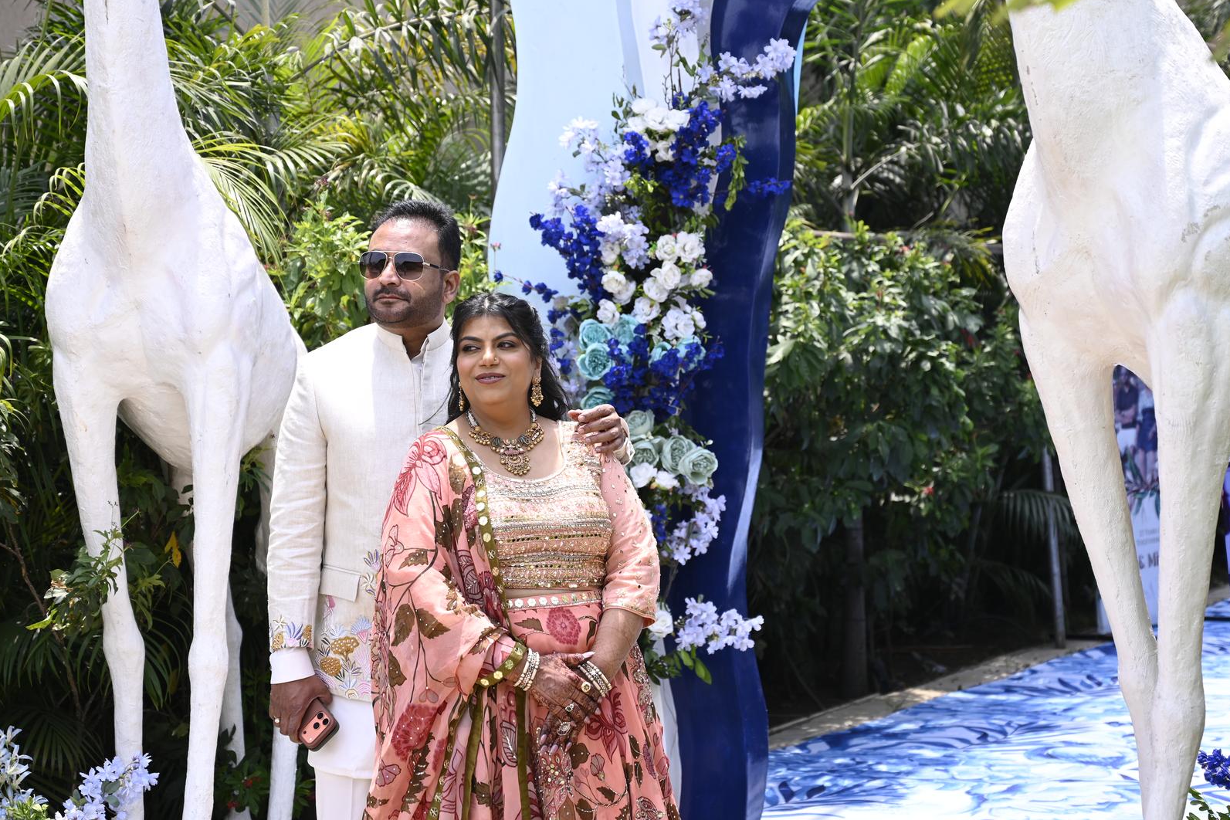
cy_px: 369
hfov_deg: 28.8
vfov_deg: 19.5
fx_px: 2391
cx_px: 663
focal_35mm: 70
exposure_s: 1/200
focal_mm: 62
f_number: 4.5
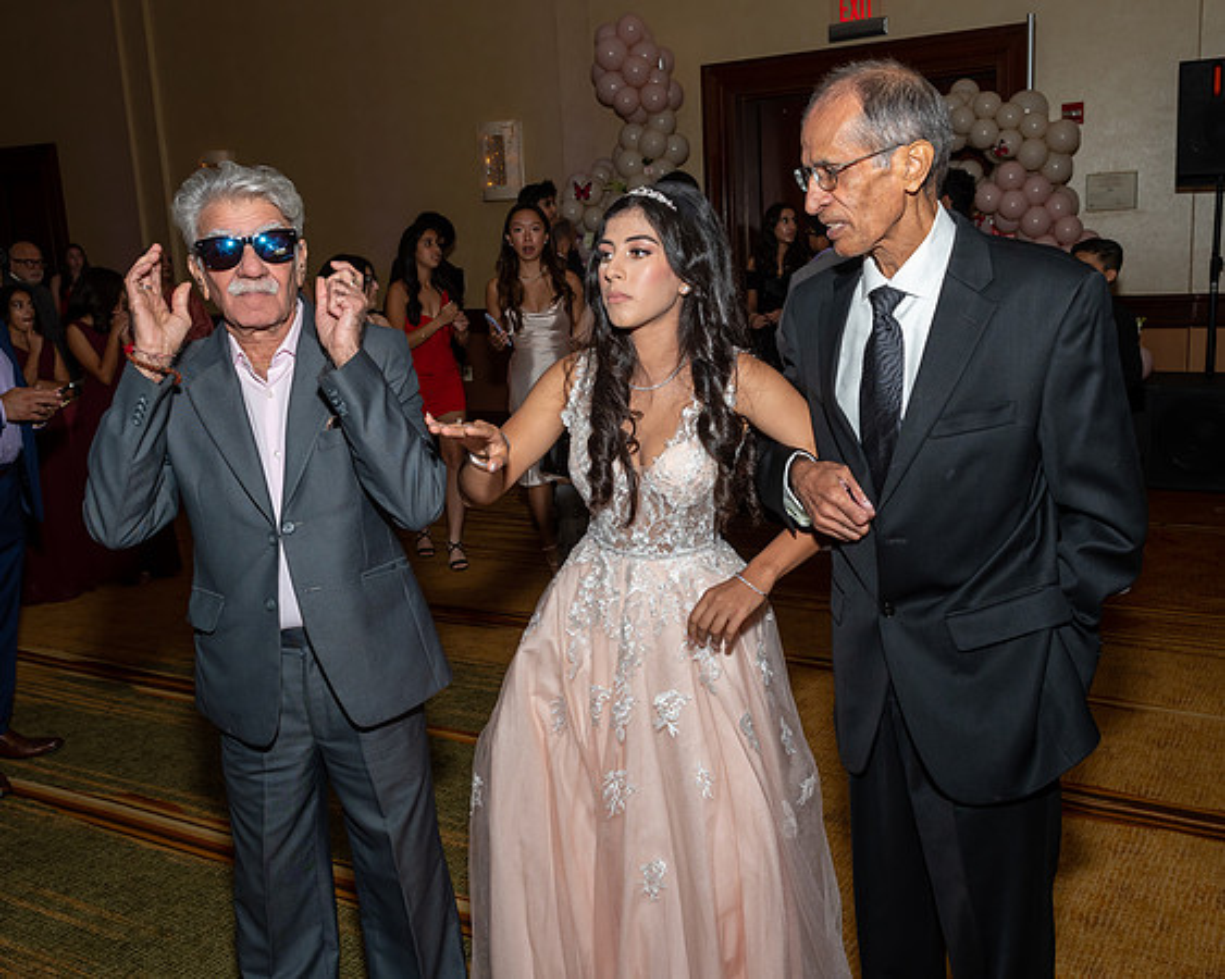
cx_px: 612
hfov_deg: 53.8
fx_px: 1207
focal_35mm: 33
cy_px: 471
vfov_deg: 44.1
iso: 400
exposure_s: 1/250
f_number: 6.3
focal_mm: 19
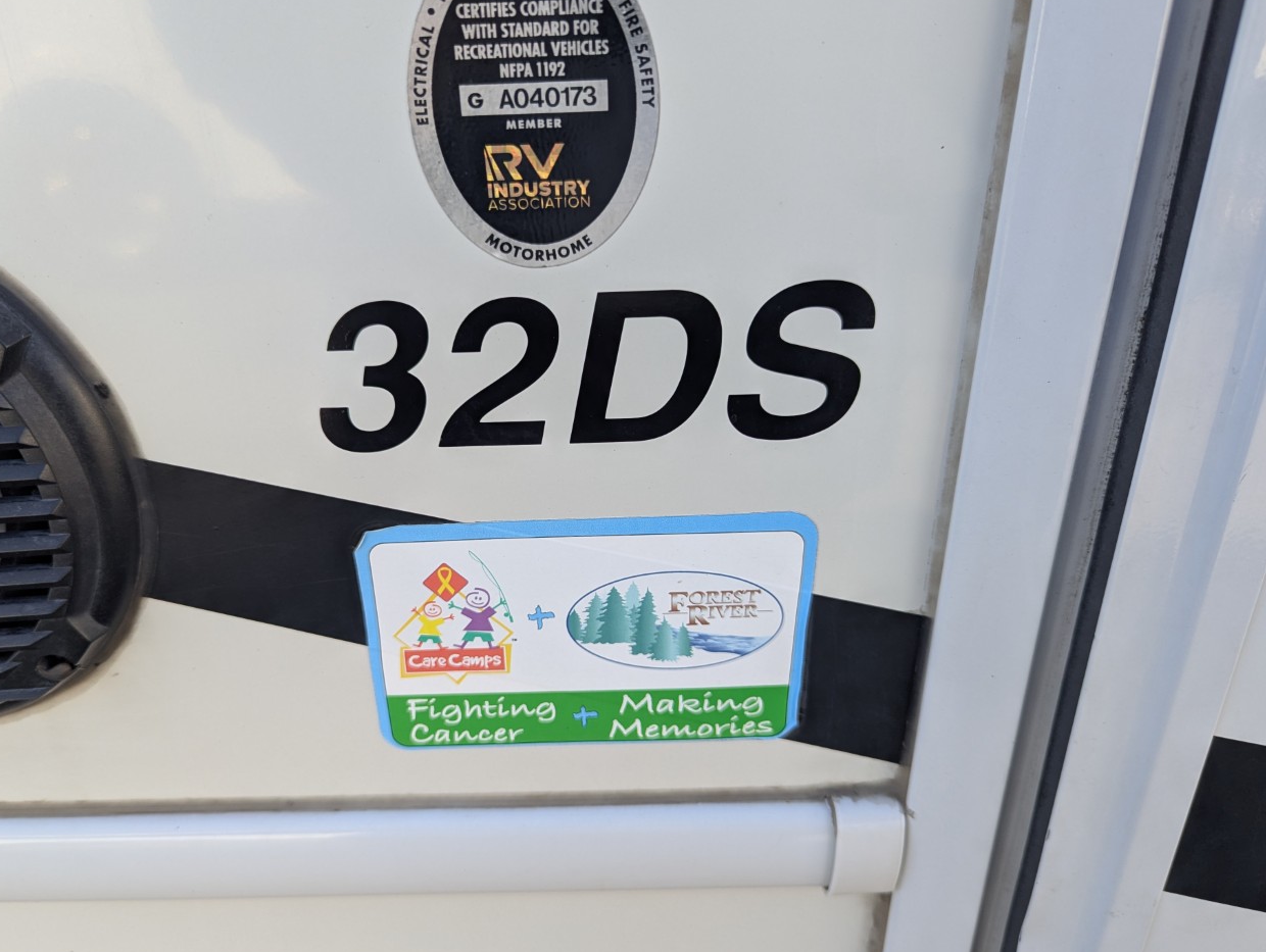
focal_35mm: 27
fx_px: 989
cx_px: 606
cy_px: 489
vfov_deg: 51.4
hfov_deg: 65.2
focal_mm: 6.81
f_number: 1.85
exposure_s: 1/357
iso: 62
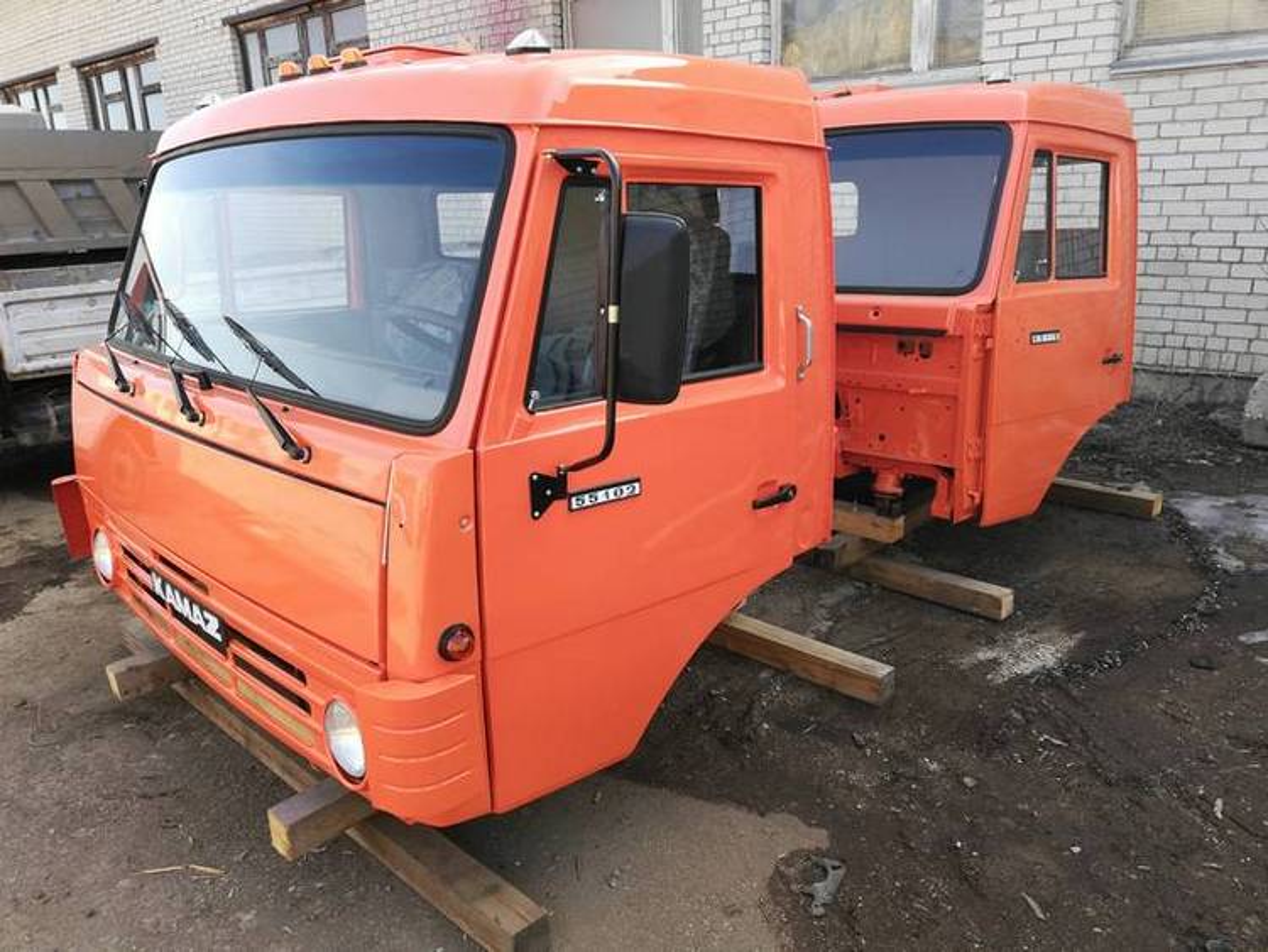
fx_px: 953
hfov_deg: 67.3
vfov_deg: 53.1
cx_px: 634
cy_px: 476
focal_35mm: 26
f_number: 2.2
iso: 50
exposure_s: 1/164
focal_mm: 3.83
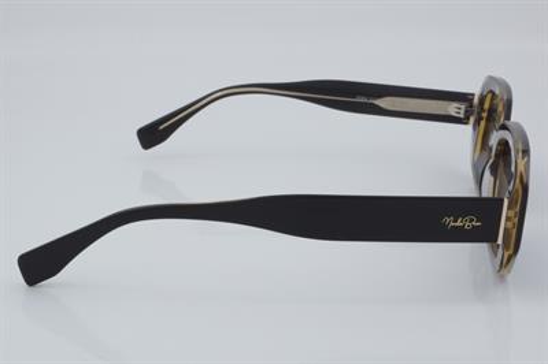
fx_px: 1027
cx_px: 274
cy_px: 182
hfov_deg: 29.9
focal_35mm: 68
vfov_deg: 20.1
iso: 100
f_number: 32
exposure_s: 1/4
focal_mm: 45
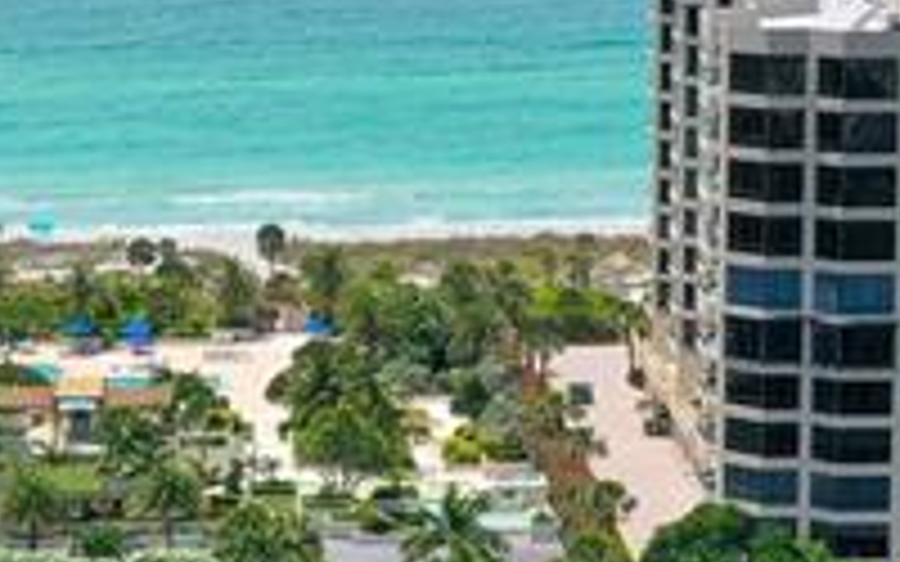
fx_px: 3581
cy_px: 211
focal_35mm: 146
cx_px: 378
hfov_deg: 14.3
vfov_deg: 9.0
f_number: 6.3
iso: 100
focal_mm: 10.26
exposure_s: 1/800
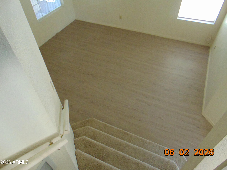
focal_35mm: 25
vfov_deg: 54.9
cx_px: 114
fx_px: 164
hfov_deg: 69.4
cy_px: 85
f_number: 3
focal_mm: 4.5
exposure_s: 1/30
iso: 320
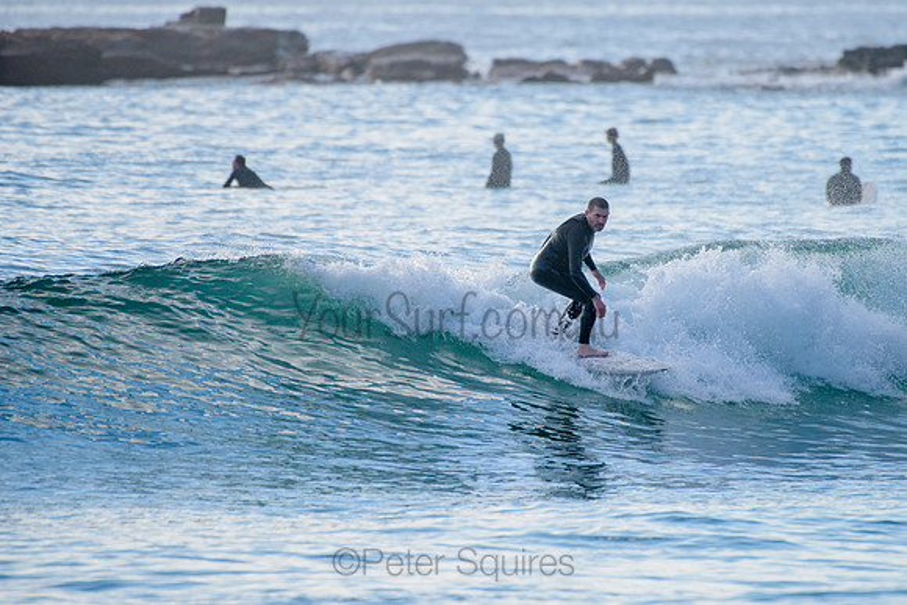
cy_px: 282
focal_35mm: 612
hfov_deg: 3.4
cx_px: 538
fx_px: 15431
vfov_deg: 2.2
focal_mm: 500
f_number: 5.6
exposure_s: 1/2000
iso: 250
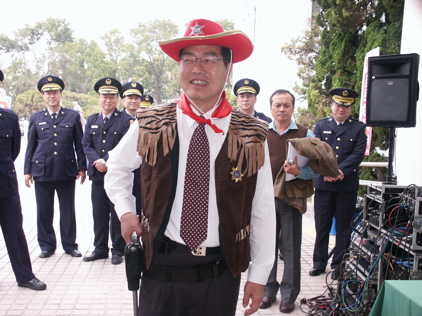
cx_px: 211
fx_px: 634
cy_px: 158
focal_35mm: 52
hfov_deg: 36.8
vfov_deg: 28.0
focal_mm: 13.48
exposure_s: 1/250
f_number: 3.5
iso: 200
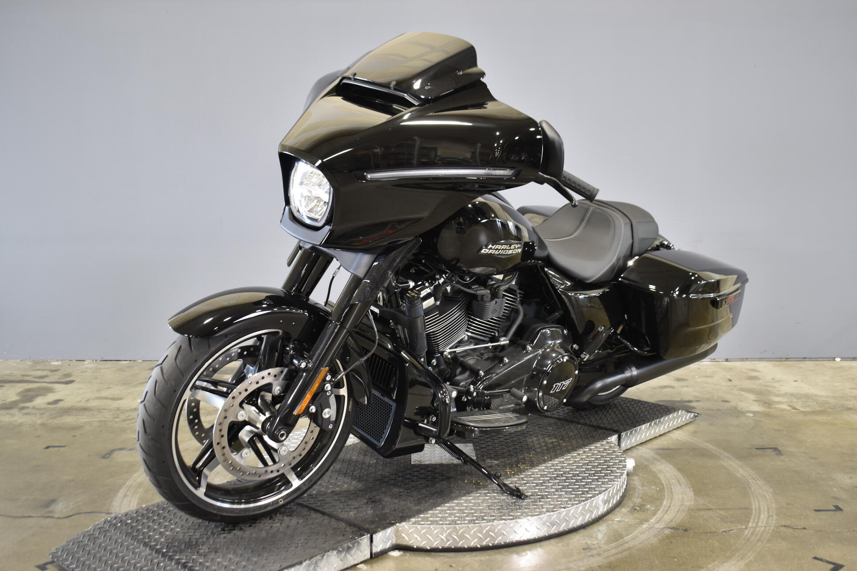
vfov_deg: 35.9
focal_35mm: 37
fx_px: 881
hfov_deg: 51.9
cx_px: 438
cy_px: 291
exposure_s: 1/13
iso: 400
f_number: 4
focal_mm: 24
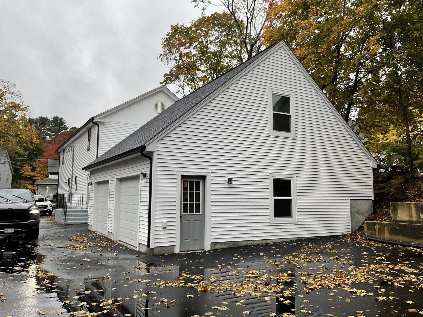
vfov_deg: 48.2
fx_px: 354
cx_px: 212
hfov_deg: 61.7
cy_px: 158
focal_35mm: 29
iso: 16
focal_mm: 3
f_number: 1.8
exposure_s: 1/174
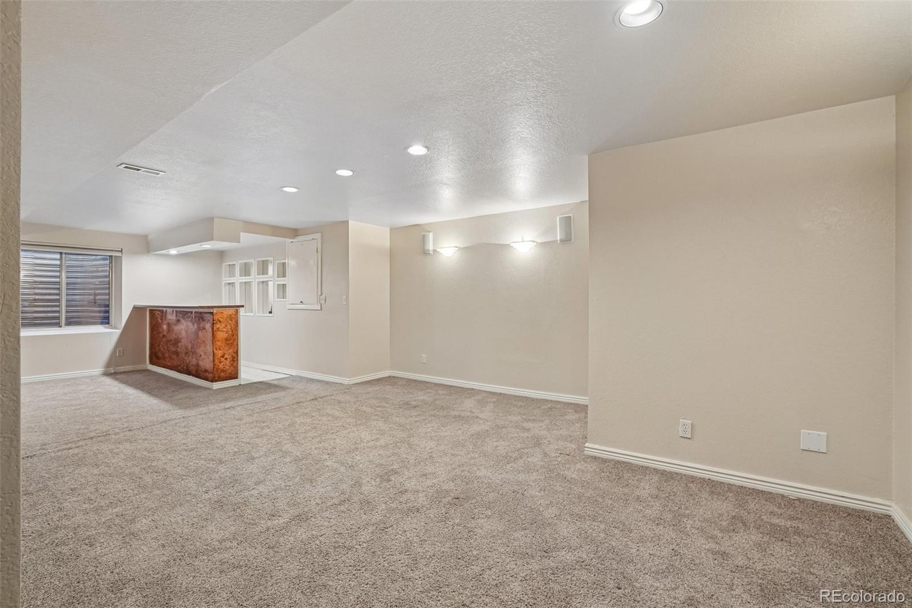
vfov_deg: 77.3
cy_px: 304
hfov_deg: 100.4
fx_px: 380
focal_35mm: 15
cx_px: 456
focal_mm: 10
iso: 400
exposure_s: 1/8
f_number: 8
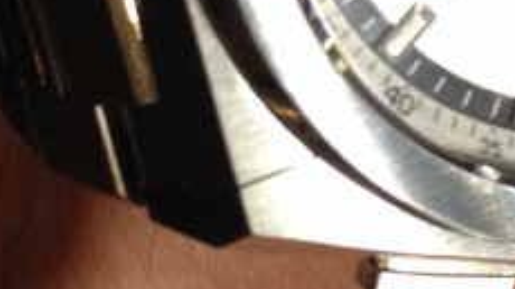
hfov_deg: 12.0
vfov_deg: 6.7
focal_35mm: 177
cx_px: 570
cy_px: -213
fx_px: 2415
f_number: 2.4
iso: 100
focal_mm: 4.28
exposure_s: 1/20
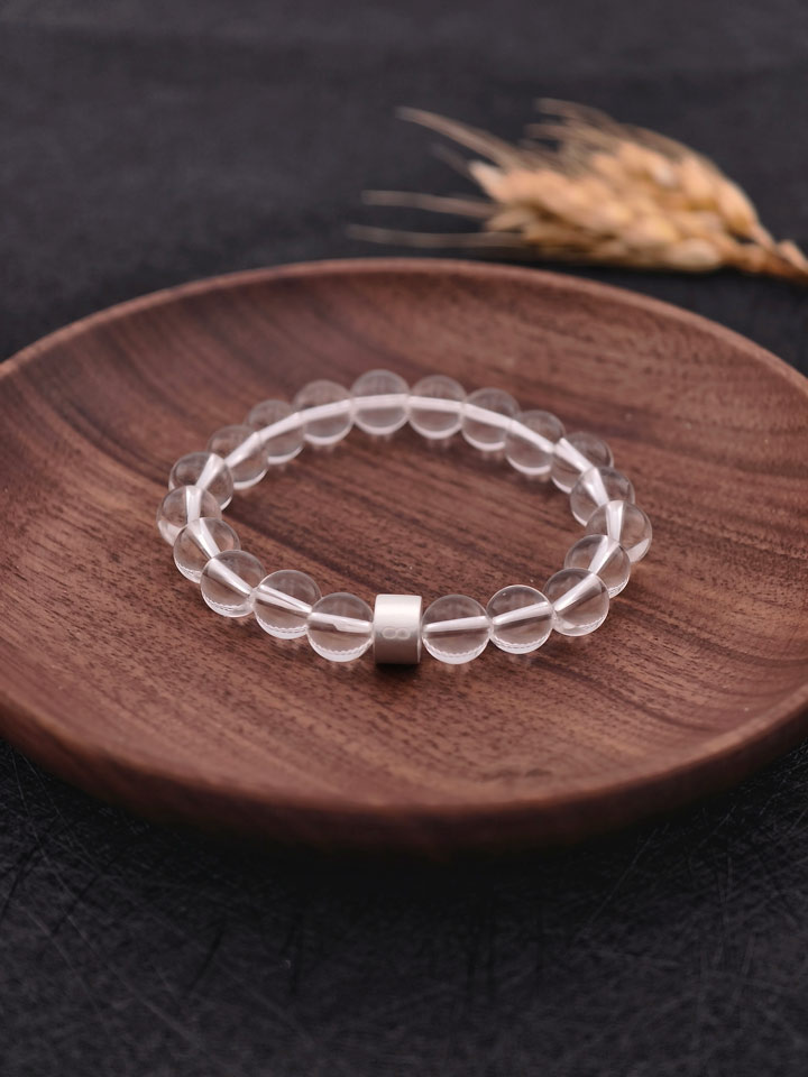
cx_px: 404
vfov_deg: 23.0
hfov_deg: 17.4
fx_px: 2645
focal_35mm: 85
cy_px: 538
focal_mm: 22.48
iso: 200
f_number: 2.67
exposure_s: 1/400
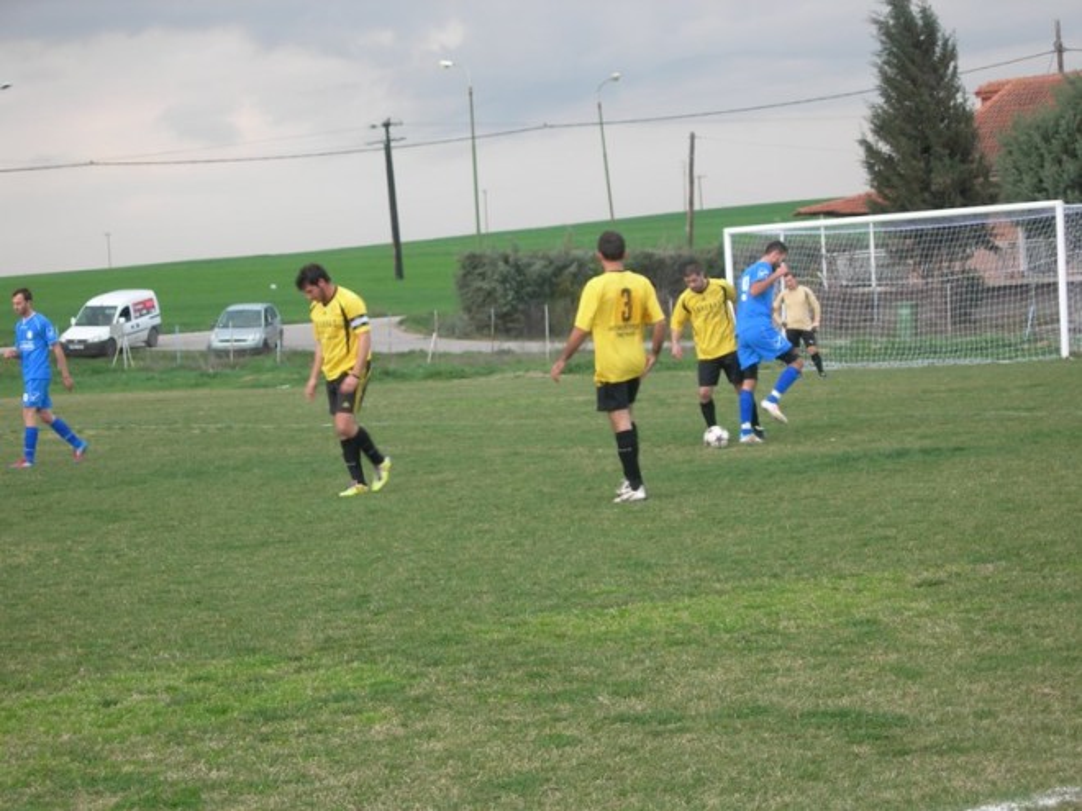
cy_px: 406
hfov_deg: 17.4
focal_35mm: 113
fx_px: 3532
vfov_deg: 13.1
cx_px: 541
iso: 50
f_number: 4.9
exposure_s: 1/112
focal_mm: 23.4
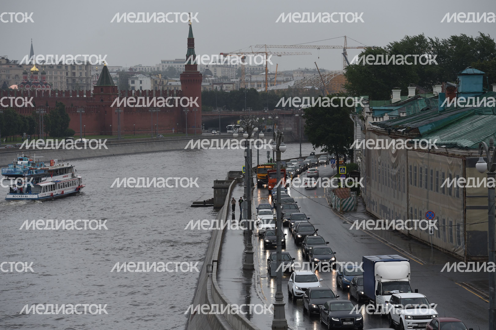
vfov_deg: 10.5
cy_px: 165
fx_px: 1790
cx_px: 248
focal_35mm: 130
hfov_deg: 15.8
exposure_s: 1/4000
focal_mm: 130
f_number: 5
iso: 1000
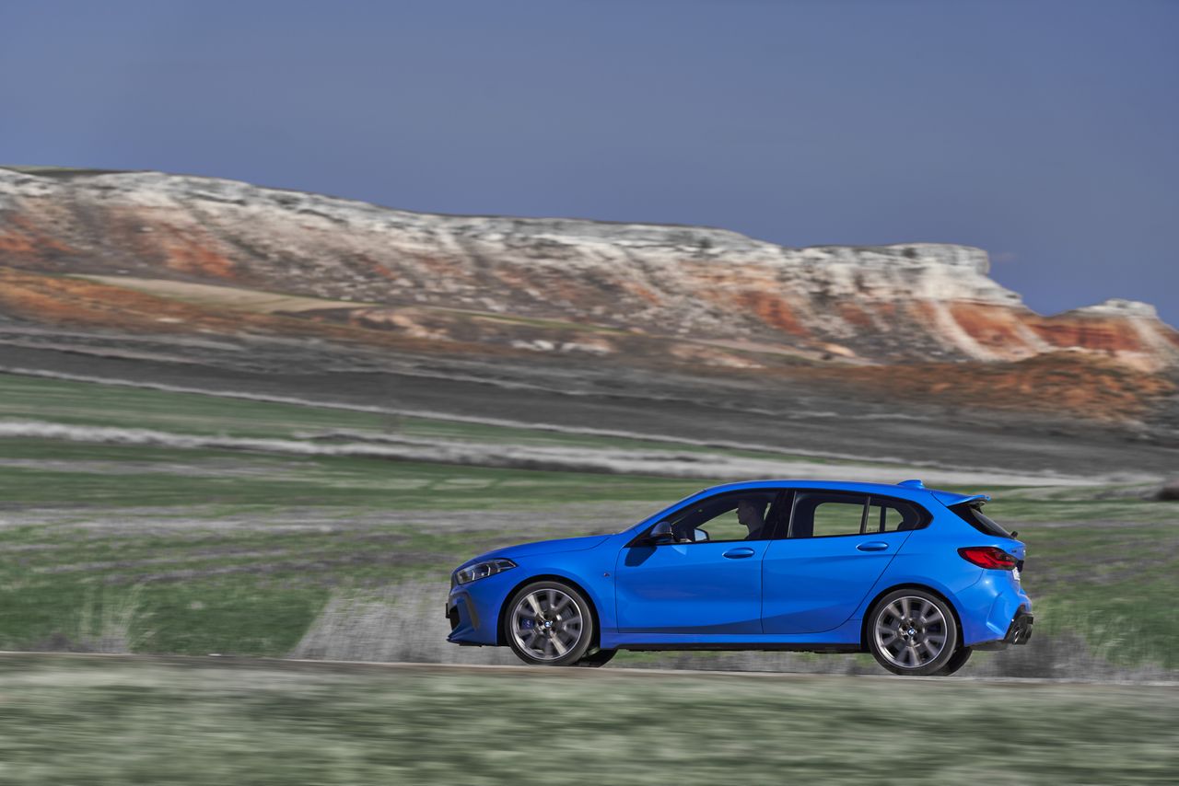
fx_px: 6551
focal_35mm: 200
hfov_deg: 10.3
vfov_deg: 6.9
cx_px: 590
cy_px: 393
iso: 100
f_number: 7.1
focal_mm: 200
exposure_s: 1/200
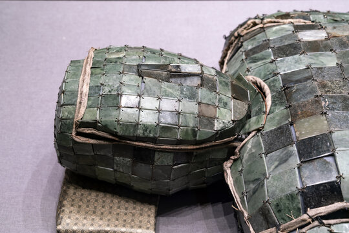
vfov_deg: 23.4
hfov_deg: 34.5
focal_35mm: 58
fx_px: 562
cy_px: 116
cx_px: 174
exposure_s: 1/13
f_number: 6.3
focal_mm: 58
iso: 640
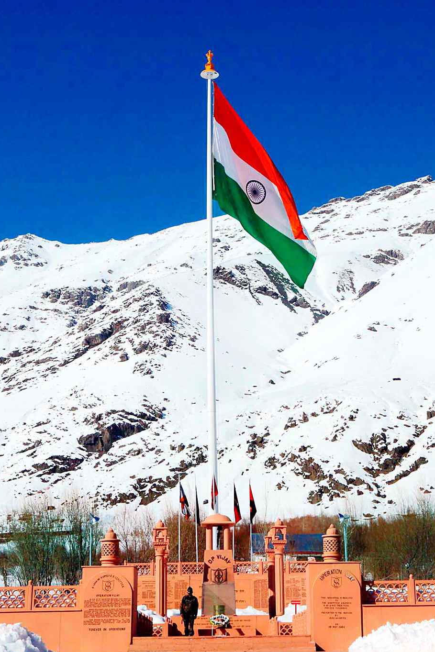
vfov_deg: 51.9
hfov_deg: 35.9
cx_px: 218
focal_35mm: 37
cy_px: 336
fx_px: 670
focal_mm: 35
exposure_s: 1/200
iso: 125
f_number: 5.6
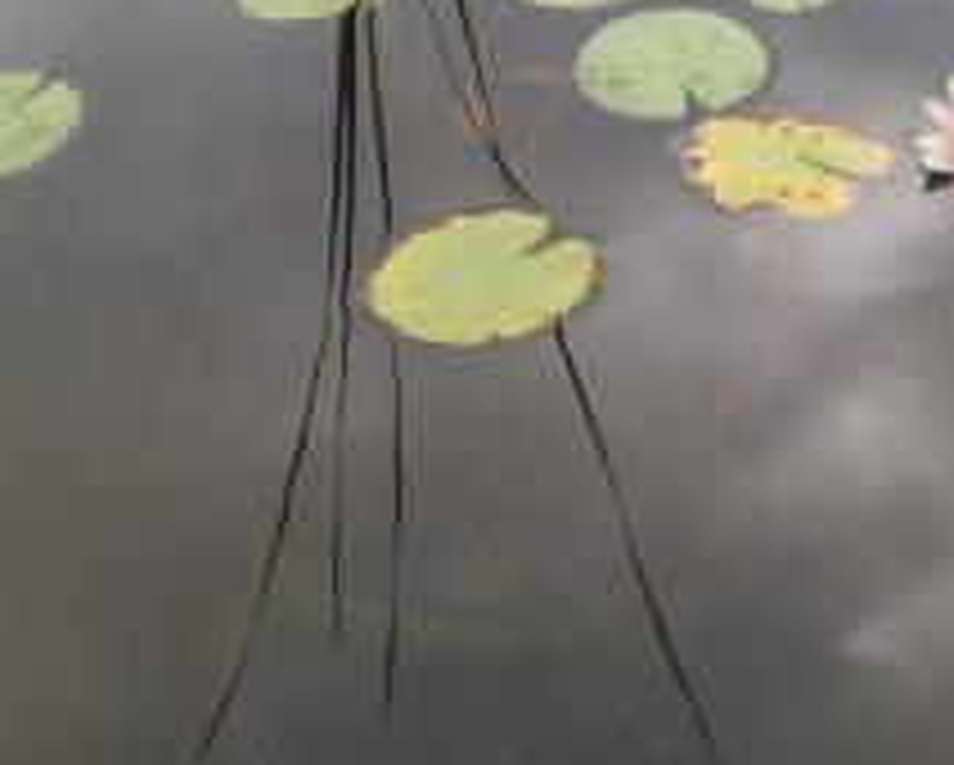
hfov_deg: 18.1
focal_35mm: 106
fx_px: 2996
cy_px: 90
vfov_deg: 14.4
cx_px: 608
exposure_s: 1/400
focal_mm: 6.3
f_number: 3.1
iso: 64
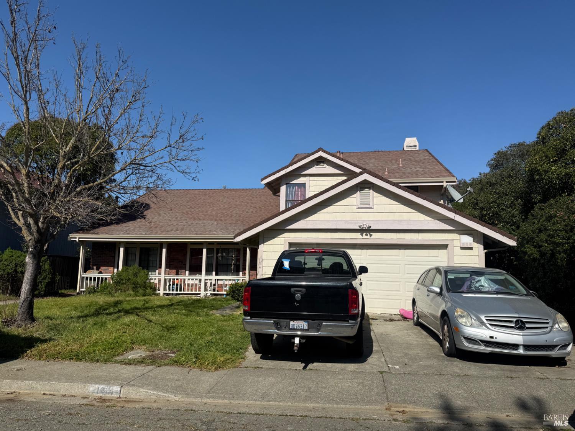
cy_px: 216
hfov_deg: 71.6
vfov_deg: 56.8
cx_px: 288
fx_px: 399
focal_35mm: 24
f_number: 1.78
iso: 80
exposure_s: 1/7353
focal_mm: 6.76
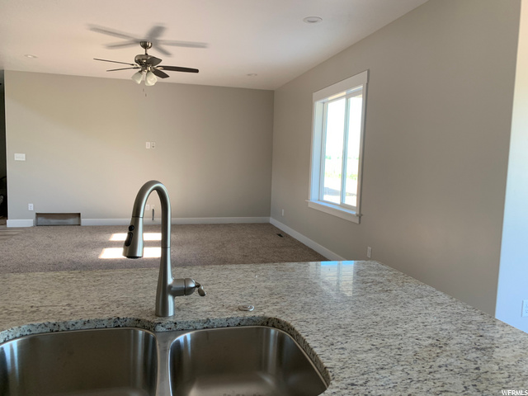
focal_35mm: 26
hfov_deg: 67.3
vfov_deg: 53.1
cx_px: 264
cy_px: 198
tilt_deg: -5.3
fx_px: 397
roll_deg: -1.9
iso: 100
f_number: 1.8
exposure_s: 1/80
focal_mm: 4.25
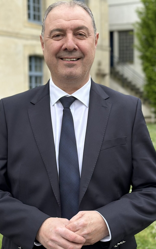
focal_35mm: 79
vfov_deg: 26.1
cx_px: 72
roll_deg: +1.3
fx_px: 538
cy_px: 116
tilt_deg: -2.9
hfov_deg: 16.5
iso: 80
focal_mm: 6.86
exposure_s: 1/601
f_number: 1.78
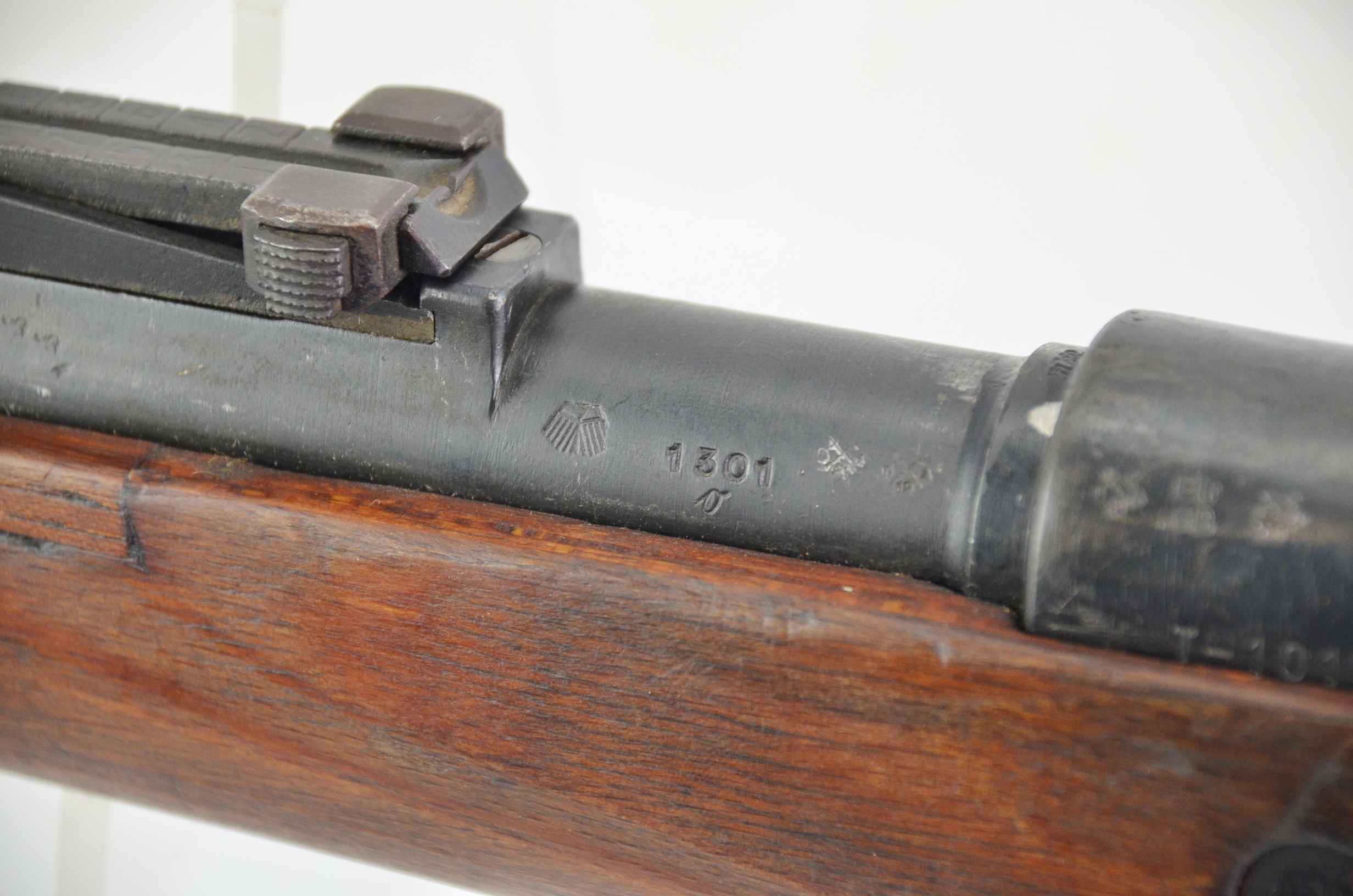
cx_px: 676
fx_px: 7595
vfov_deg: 6.8
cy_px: 448
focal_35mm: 202
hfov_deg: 10.2
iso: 900
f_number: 5.6
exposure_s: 1/125
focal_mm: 135
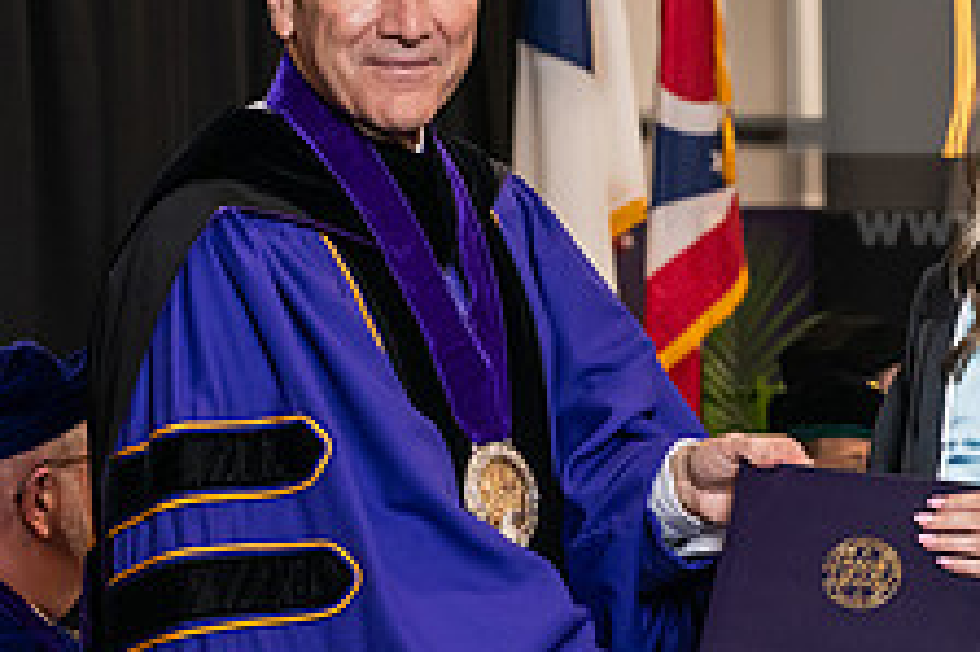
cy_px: 317
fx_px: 4651
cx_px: 656
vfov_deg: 8.0
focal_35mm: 171
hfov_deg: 12.0
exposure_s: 1/125
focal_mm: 66
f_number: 5
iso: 1600
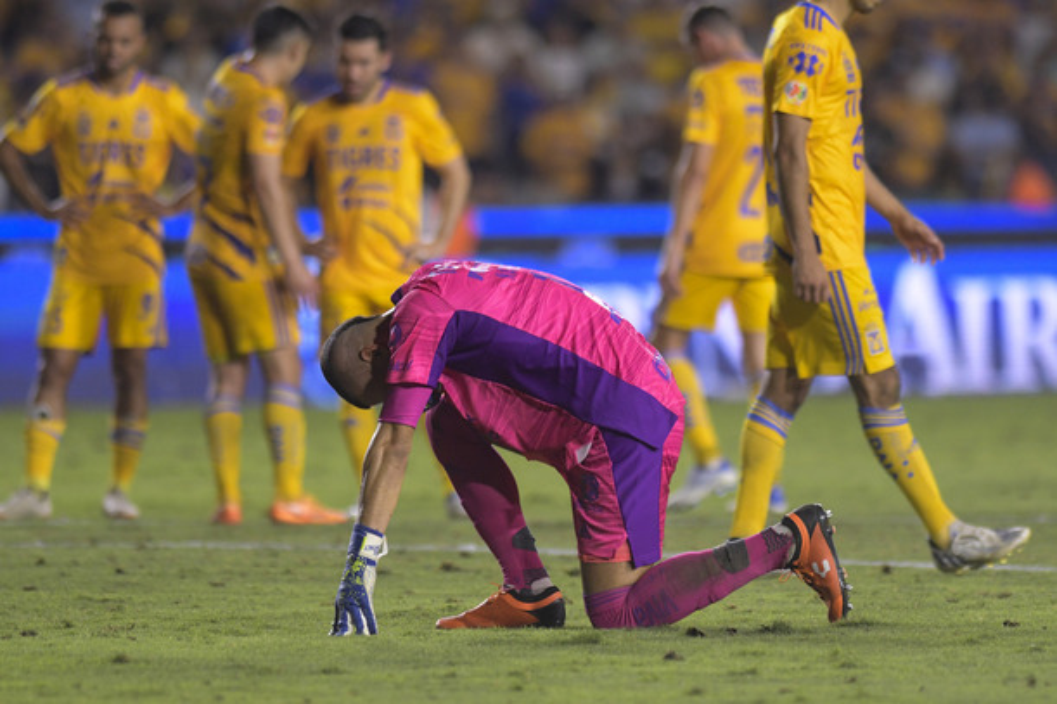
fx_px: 13208
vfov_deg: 3.1
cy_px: 352
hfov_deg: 4.6
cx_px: 528
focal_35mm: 450
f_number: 2.8
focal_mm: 300
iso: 2500
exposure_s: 1/1250
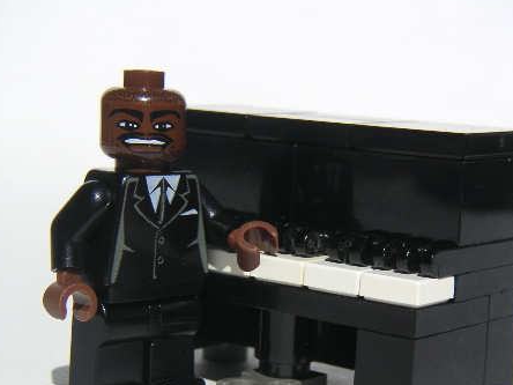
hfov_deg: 20.4
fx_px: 1423
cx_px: 276
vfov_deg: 15.4
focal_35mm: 96
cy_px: 231
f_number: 6.7
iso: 50
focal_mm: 11
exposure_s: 1/350
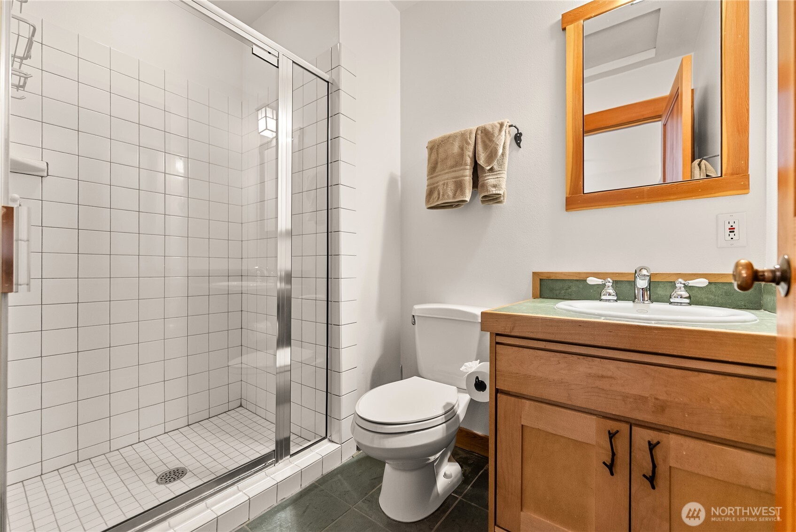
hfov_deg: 101.9
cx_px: 398
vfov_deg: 78.9
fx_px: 323
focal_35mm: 15
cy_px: 266
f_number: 2.8
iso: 400
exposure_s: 1/15
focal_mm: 14.6
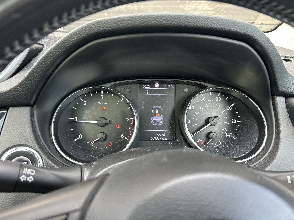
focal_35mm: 26
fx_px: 221
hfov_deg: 67.3
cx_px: 147
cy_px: 110
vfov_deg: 53.1
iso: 80
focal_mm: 5.7
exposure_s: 1/83
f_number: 1.5
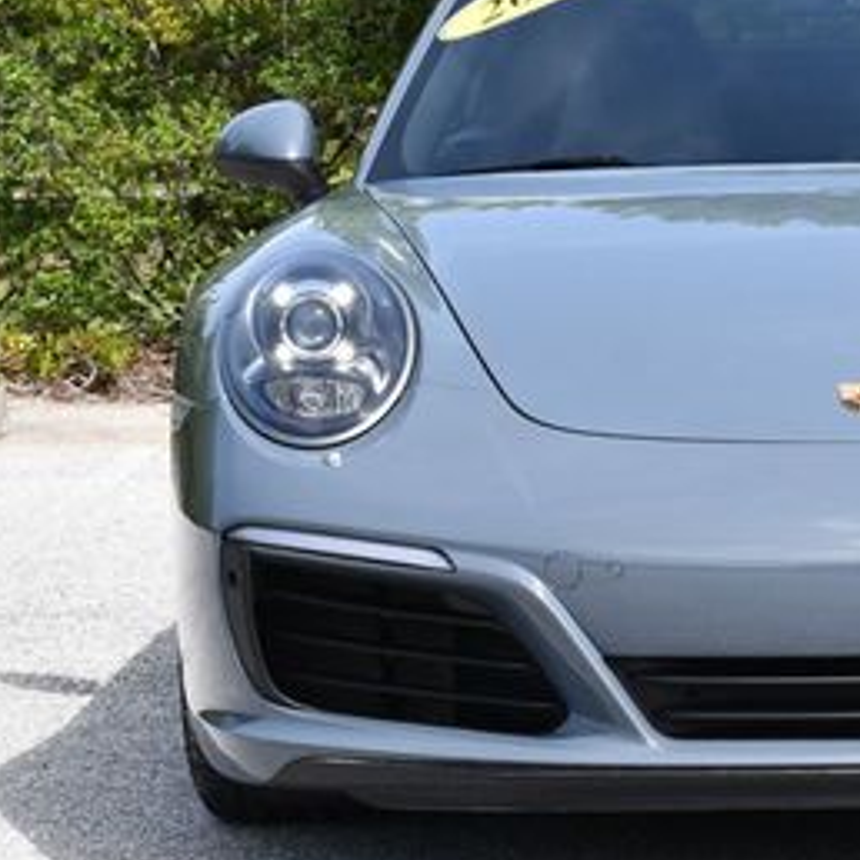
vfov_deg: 10.3
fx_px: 4750
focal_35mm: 169
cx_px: 833
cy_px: 303
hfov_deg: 10.3
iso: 180
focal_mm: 40
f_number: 8
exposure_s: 1/250
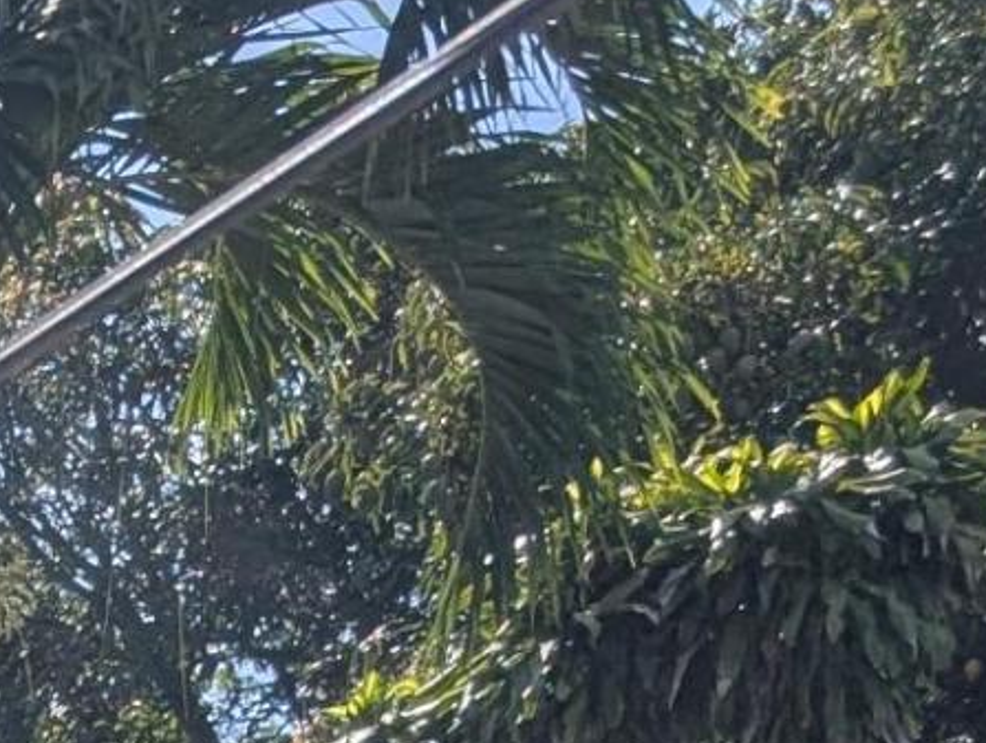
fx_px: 4395
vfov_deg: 8.0
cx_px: -1997
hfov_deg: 9.7
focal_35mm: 154
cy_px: 2361
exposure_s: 1/1764
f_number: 1.68
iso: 20
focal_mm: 6.9
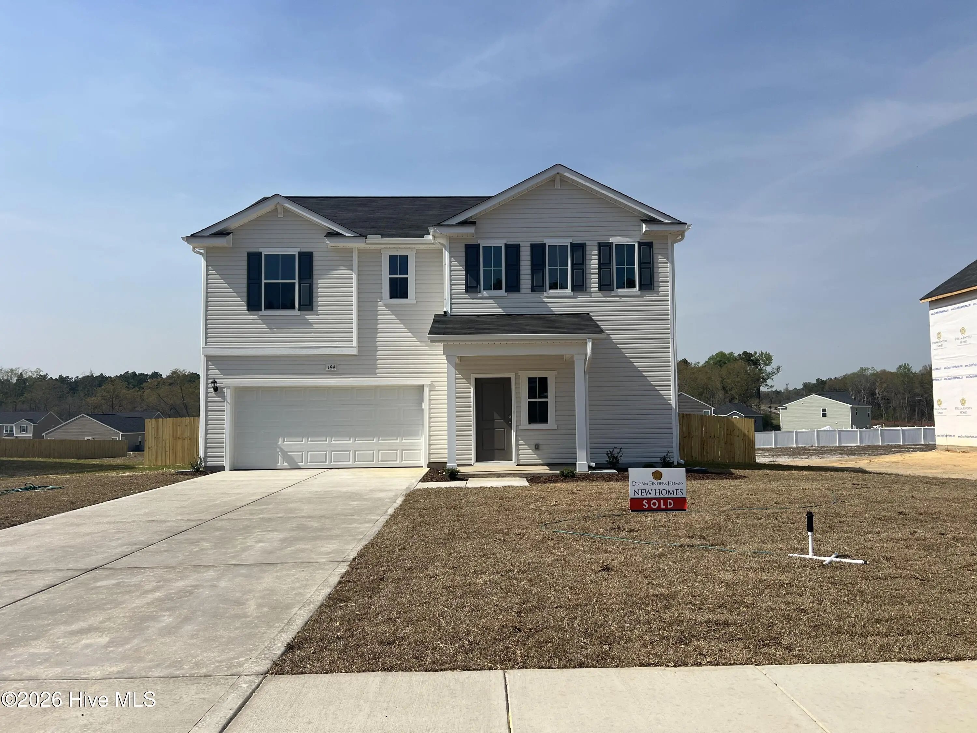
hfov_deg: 67.3
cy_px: 366
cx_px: 488
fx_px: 734
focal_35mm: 26
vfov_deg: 53.1
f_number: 1.5
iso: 50
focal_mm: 5.7
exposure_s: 1/6993
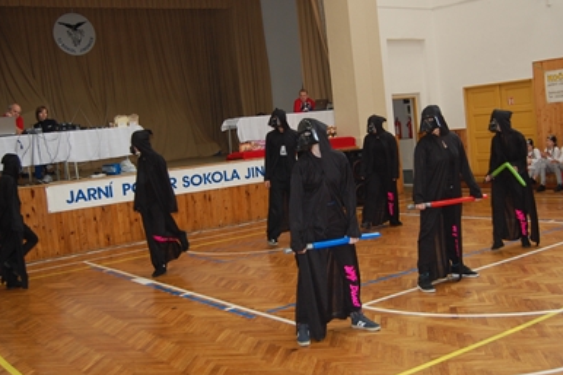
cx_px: 286
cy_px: 172
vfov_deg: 30.1
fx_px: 698
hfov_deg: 43.9
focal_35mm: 45
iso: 400
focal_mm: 23
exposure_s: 1/60
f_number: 3.8
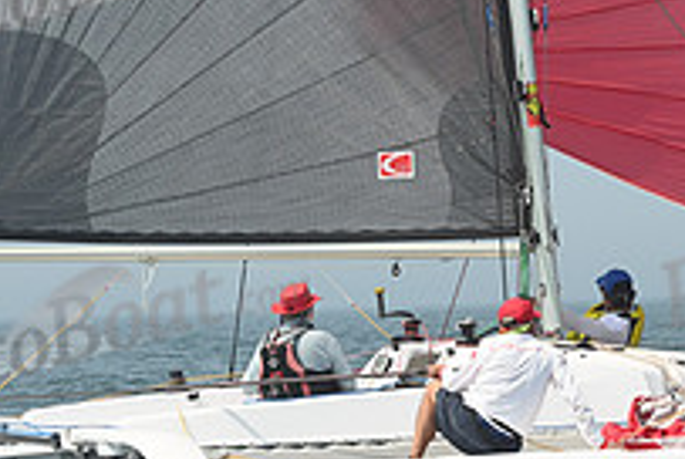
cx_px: 489
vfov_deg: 6.4
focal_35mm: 214
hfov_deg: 9.6
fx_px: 4078
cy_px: 113
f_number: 7.1
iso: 320
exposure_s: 1/1250
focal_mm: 75
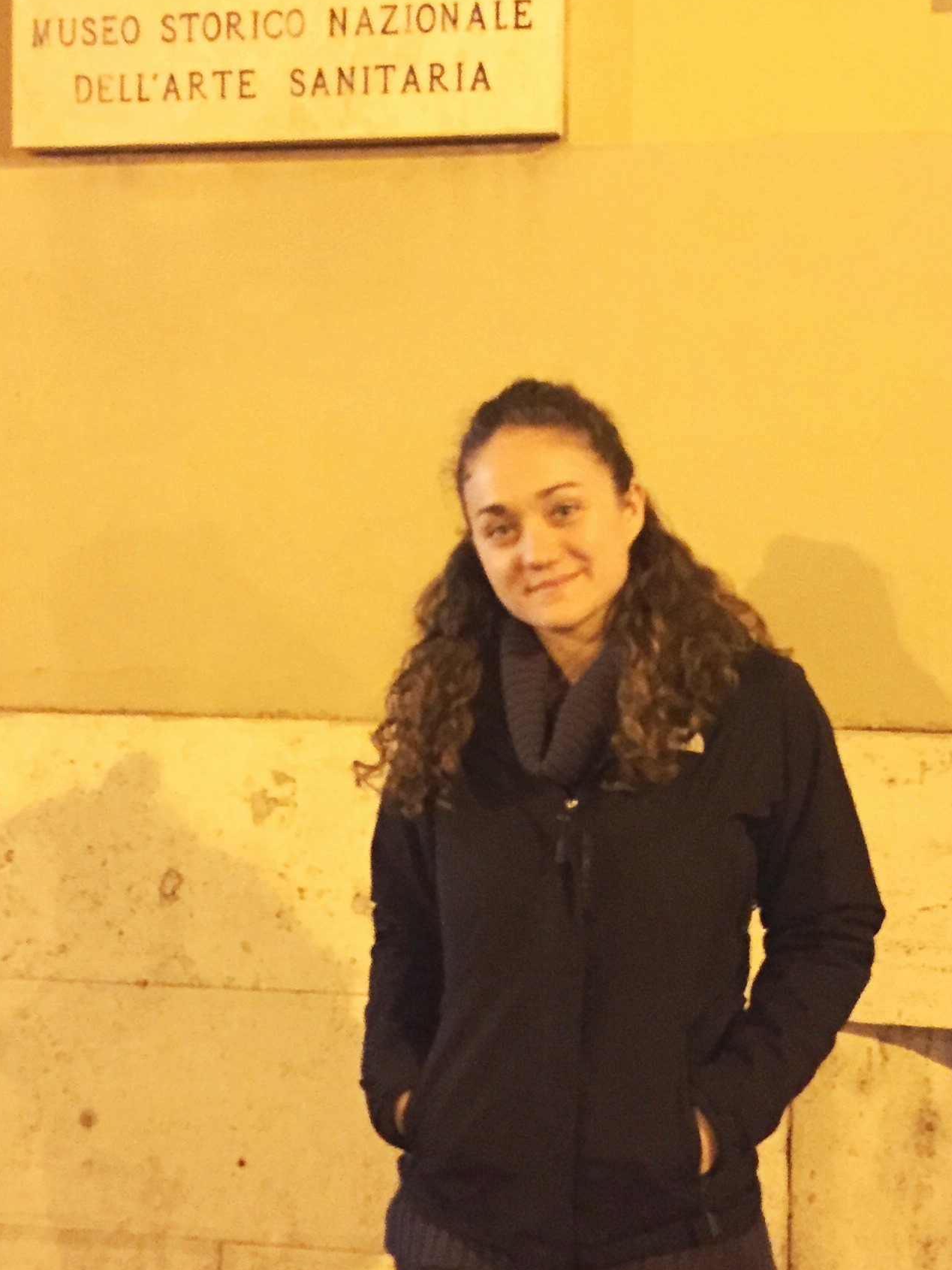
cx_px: 579
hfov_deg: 26.0
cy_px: 615
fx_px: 2053
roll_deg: +0.1
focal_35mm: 56
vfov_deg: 34.3
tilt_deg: +0.9
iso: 500
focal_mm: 4.15
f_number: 2.2
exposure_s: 1/17
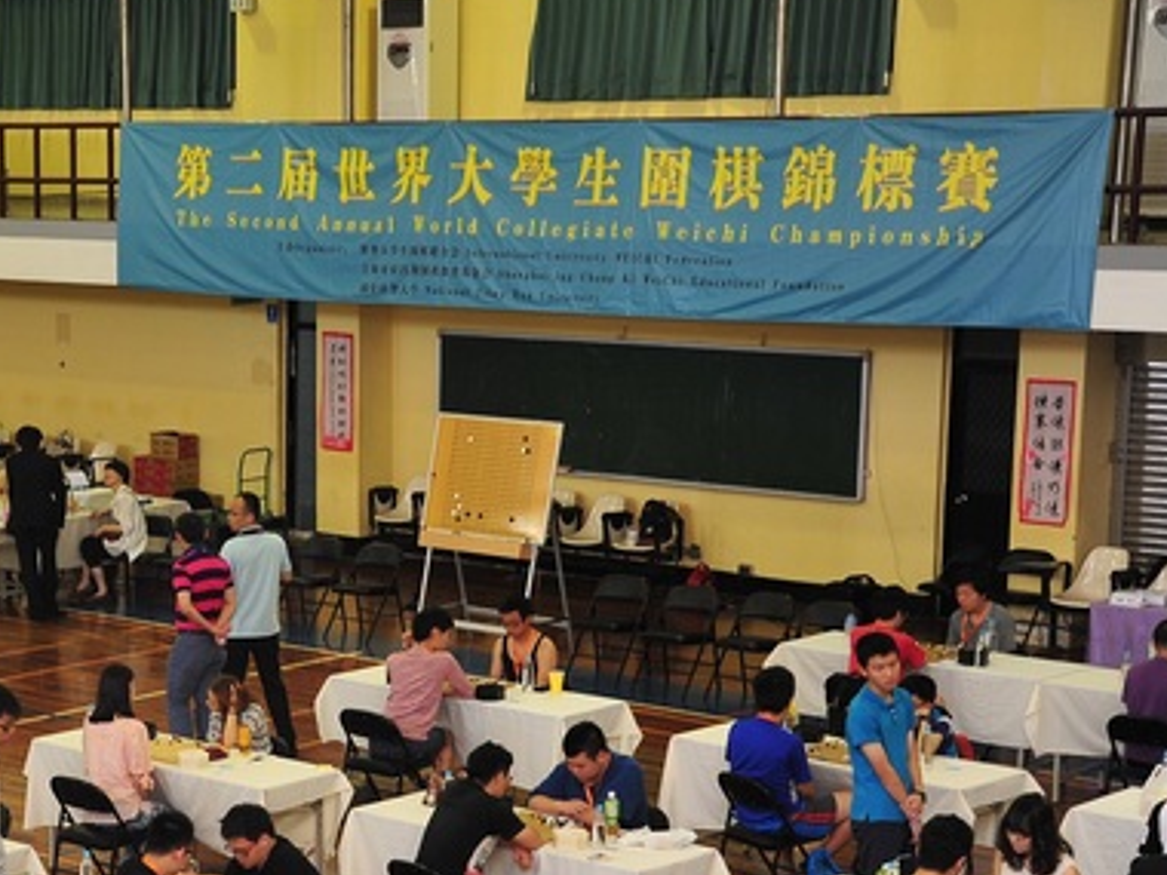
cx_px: 150
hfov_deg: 20.9
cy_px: 669
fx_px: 3102
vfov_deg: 16.0
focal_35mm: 92
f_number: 4
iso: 640
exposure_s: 1/60
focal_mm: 52
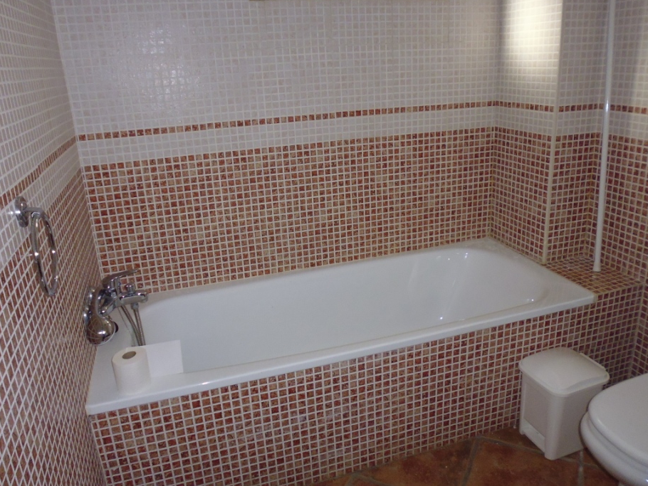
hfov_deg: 65.3
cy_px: 220
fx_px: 506
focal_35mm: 27
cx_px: 329
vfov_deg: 51.3
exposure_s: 1/125
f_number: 2.8
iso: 200
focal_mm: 4.3
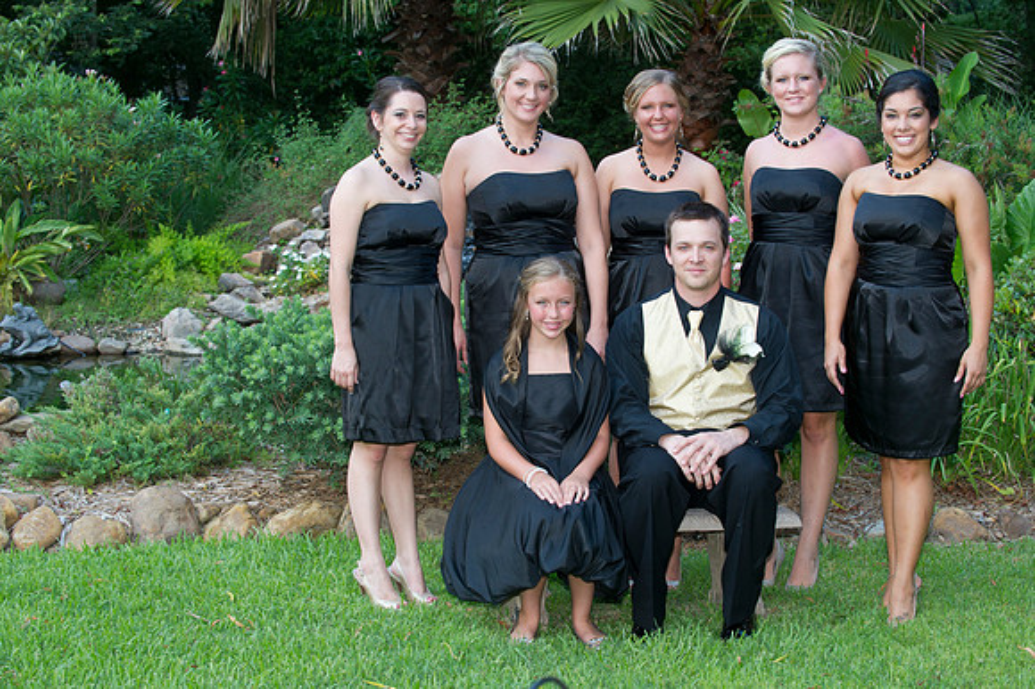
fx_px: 2011
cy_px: 344
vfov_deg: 19.4
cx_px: 518
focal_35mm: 70
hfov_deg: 28.9
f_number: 5.6
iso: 800
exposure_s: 1/160
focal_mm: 70
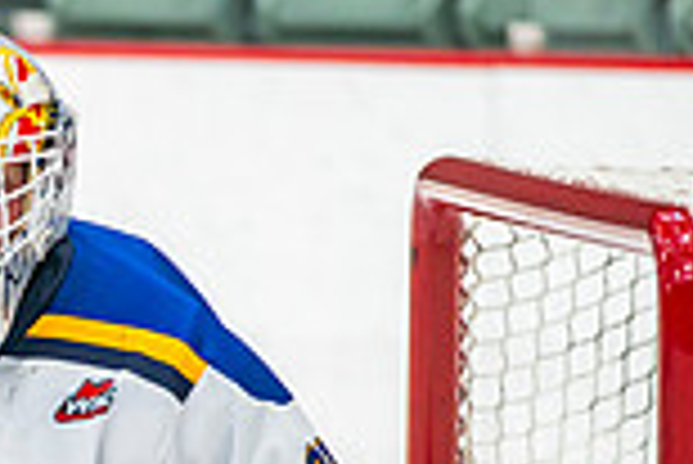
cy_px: 691
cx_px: -222
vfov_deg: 1.9
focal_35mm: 713
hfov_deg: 2.9
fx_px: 13738
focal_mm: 168
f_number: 3.2
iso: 640
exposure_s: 1/640
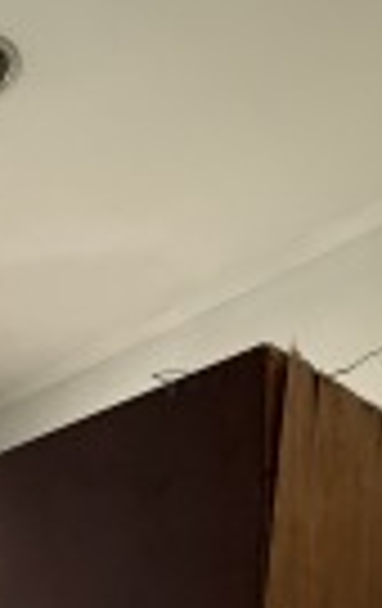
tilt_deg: -1.9
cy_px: 741
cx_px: -74
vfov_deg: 35.1
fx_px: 729
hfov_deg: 26.2
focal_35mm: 44
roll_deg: -1.0
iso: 640
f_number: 2.2
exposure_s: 1/100
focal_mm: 2.22
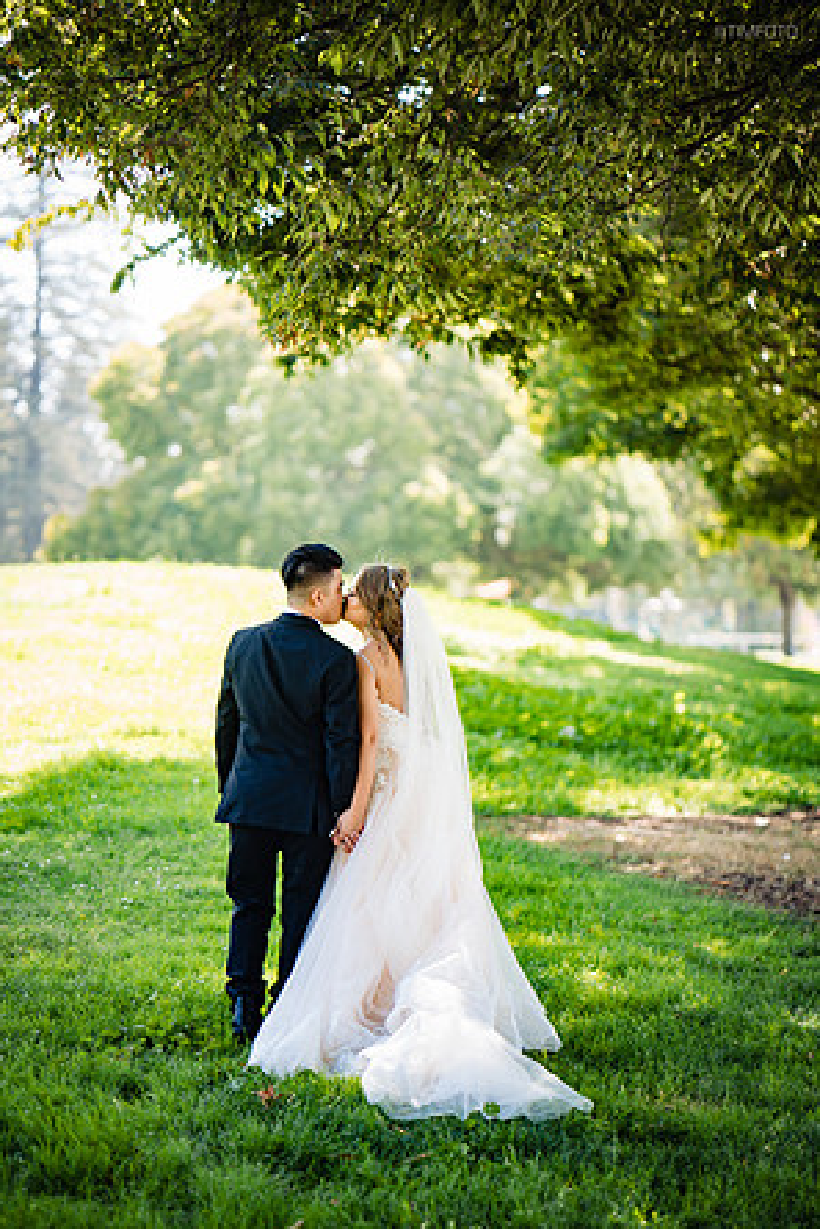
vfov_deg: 23.6
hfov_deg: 15.9
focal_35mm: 86
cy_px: 619
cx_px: 411
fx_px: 2936
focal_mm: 85
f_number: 1.8
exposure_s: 1/400
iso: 160
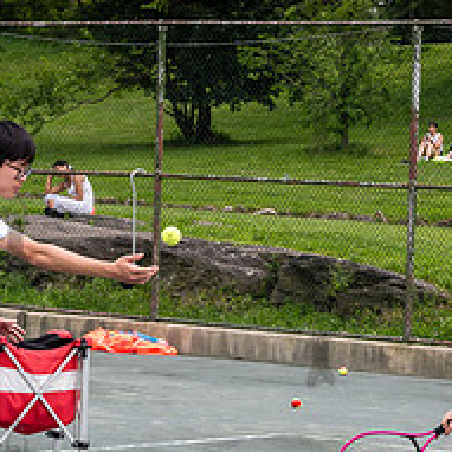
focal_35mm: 165
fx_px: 2438
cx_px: 319
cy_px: 344
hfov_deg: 10.6
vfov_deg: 10.6
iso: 250
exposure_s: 1/400
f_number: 6.3
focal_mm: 62
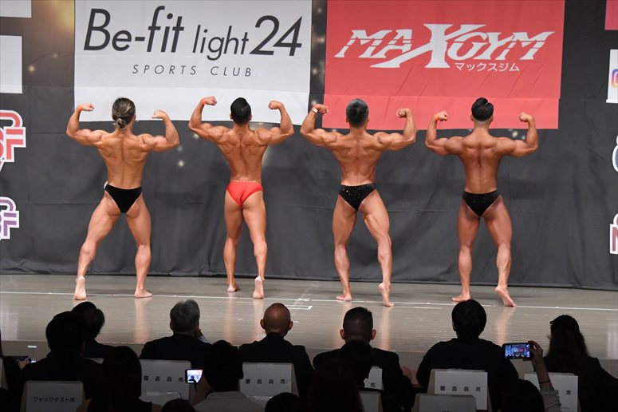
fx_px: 2316
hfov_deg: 15.2
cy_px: 206
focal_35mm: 135
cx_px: 309
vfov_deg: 10.2
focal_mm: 90
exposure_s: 1/400
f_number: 5.6
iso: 6400
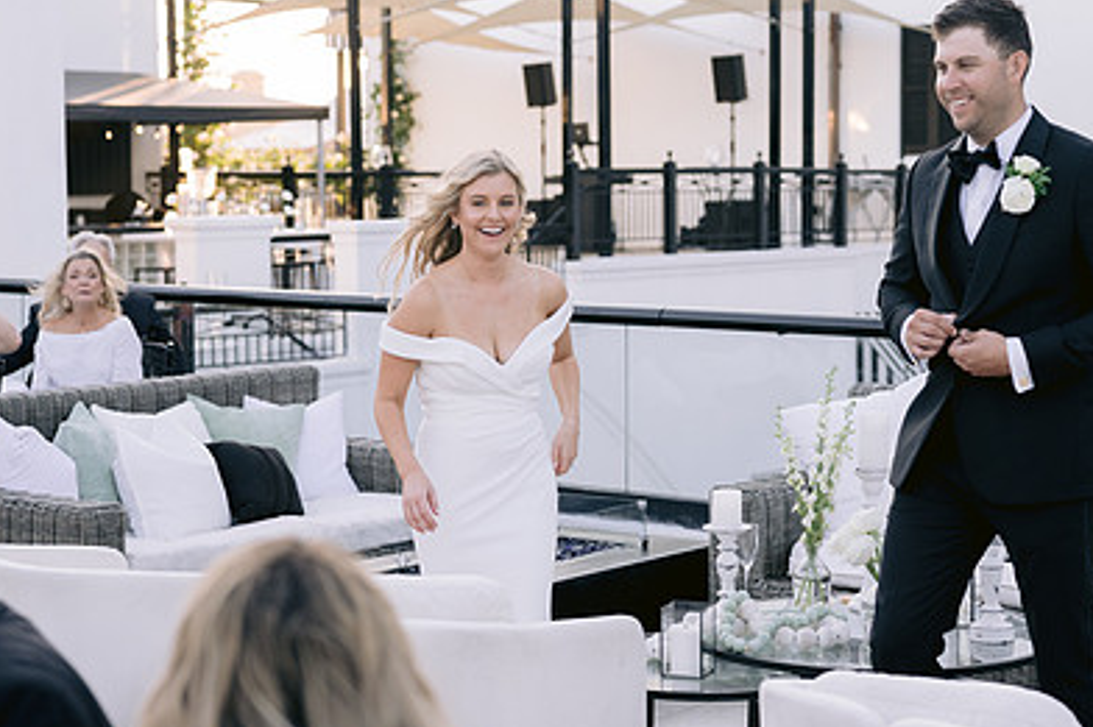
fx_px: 2246
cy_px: 350
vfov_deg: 18.4
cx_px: 549
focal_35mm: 74
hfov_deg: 27.4
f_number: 2.8
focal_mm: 50
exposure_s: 1/640
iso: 400
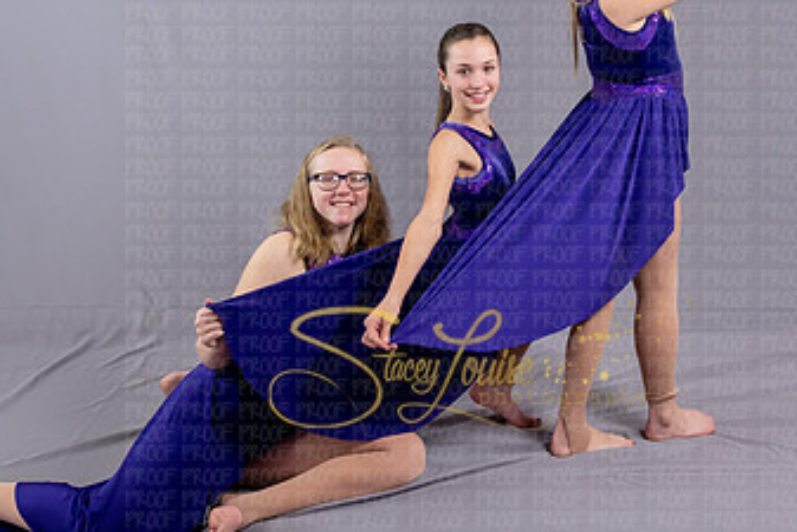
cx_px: 490
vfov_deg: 24.9
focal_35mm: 54
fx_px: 1196
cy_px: 160
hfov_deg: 36.7
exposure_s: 1/200
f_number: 4.5
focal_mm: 24
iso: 2500
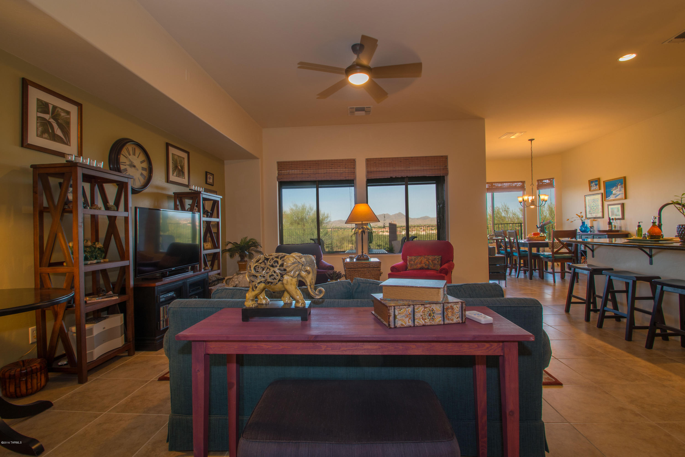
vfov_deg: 72.1
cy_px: 228
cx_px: 342
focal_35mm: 16
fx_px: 314
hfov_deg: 95.0
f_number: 9
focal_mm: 11
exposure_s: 1/30
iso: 100
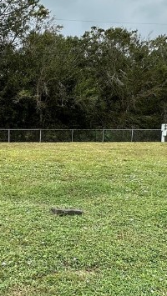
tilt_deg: -8.9
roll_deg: +0.1
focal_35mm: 44
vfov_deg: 46.1
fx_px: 346
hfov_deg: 26.4
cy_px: 177
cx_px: 23
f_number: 2.2
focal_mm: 2.22
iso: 40
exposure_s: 1/496
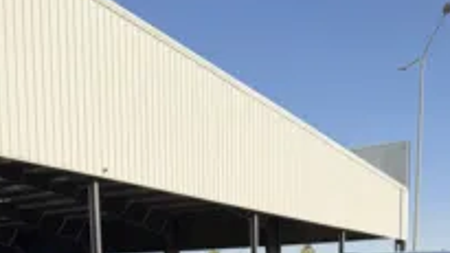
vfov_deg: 20.0
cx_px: 305
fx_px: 608
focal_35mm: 51
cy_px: 387
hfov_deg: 40.0
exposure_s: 1/3145
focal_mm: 6.76
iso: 80
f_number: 1.78
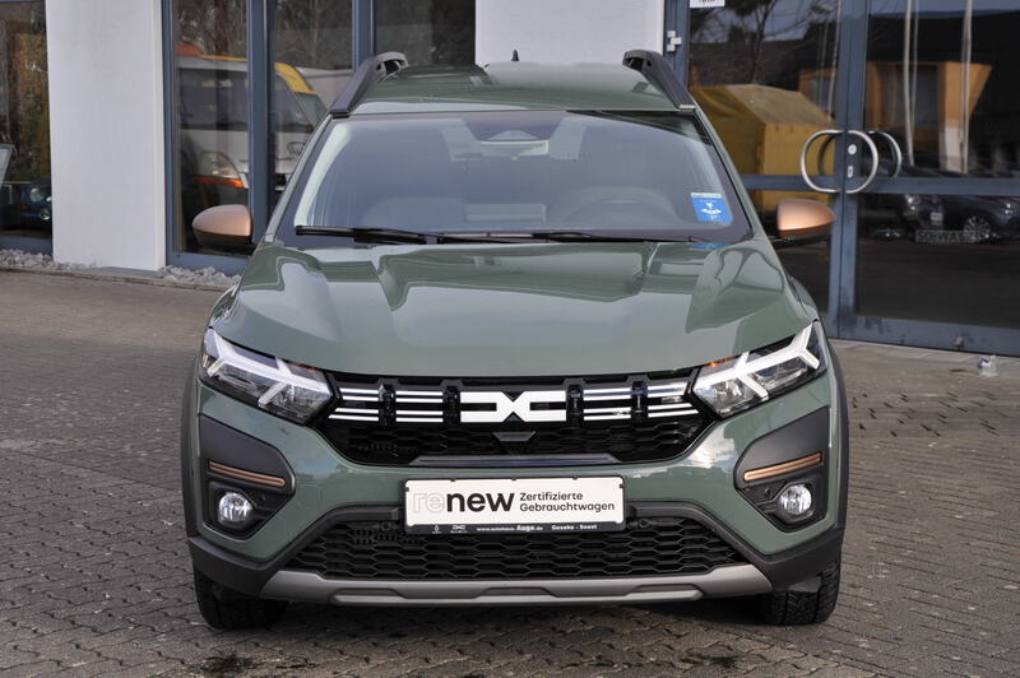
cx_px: 510
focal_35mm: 72
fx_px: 2038
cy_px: 339
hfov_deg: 28.1
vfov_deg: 18.9
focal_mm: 48
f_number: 7.1
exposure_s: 1/200
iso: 200
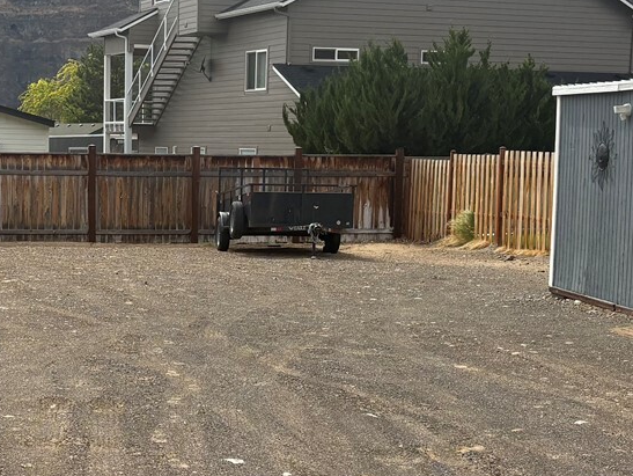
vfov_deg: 19.3
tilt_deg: -8.2
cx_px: 135
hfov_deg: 25.2
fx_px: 1391
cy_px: 331
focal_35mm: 76
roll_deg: -0.1
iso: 50
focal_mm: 5.96
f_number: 1.6
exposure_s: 1/3831
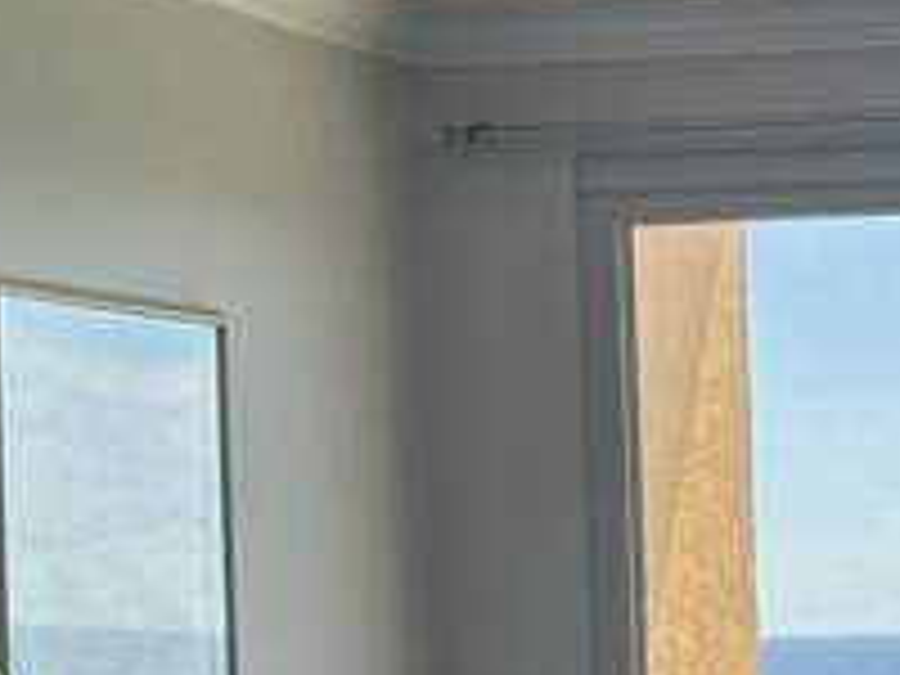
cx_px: 1224
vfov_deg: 7.7
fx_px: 4992
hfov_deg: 10.1
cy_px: 752
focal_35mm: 192
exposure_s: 1/442
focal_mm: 6.86
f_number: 1.78
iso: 80
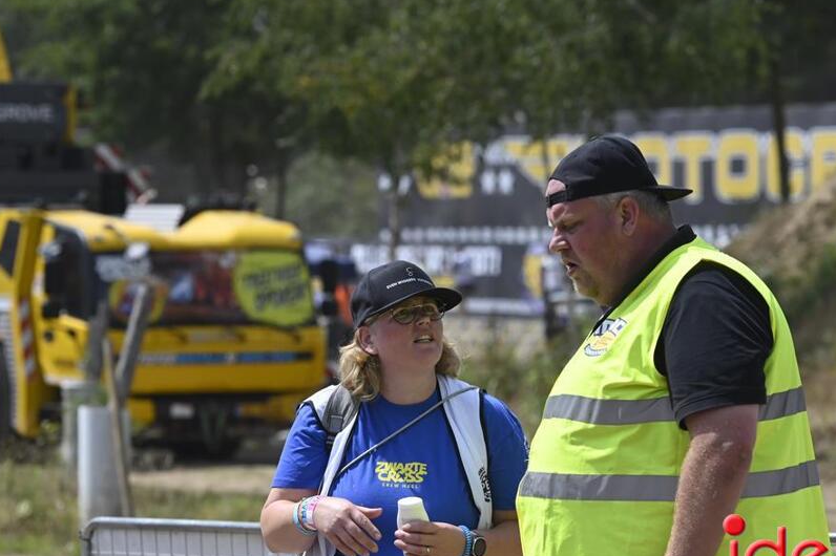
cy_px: 286
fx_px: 6360
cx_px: 454
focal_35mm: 274
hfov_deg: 7.5
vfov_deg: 5.0
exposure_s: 1/5000
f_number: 9
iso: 1600
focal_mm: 220
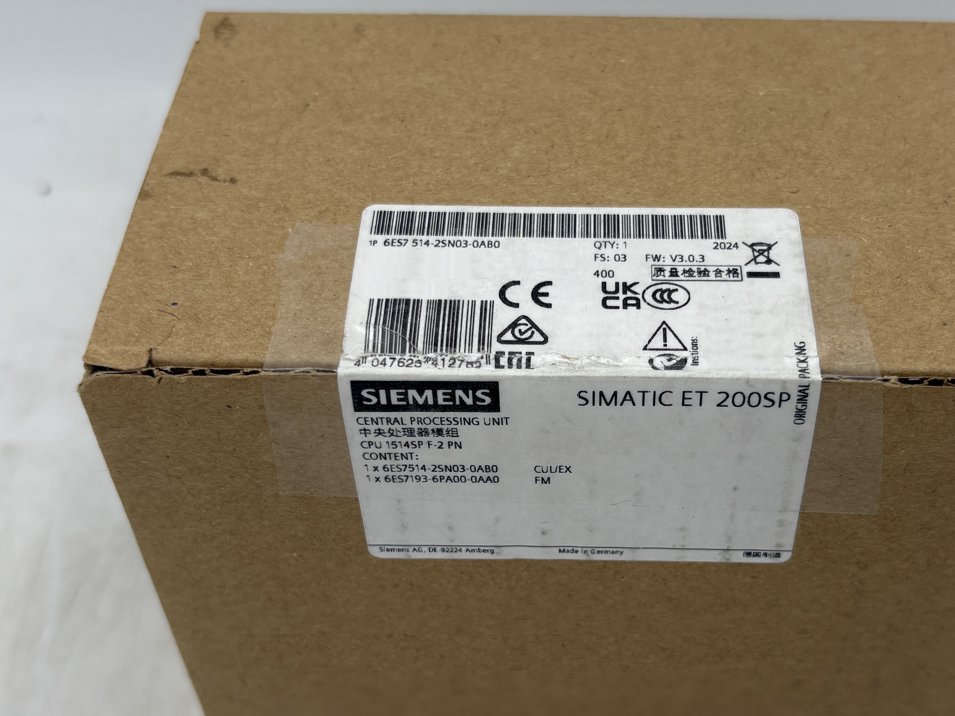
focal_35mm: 47
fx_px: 1297
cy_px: 418
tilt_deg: -48.4
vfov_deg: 30.8
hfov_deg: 40.3
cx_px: 562
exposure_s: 1/478
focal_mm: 5.96
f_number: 1.6
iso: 50
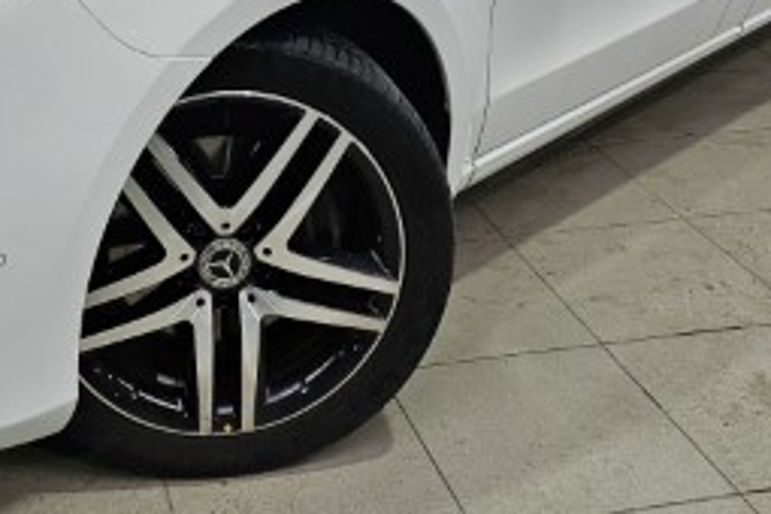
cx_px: 209
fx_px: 1285
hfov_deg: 32.9
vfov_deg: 21.2
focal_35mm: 60
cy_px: -91
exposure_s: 1/100
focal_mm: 6.3
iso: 25
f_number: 1.7
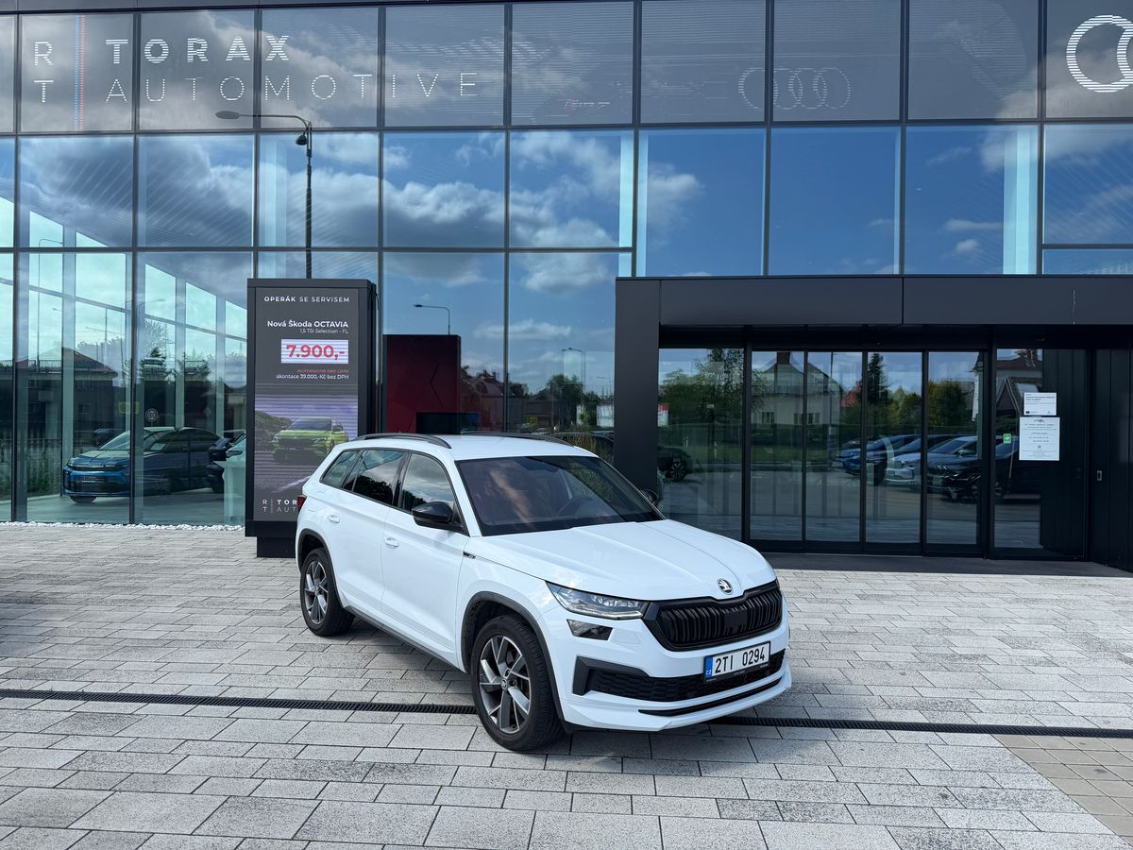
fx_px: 786
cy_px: 425
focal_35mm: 24
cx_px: 566
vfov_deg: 56.8
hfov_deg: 71.6
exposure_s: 1/2907
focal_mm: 6.76
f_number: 1.78
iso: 80
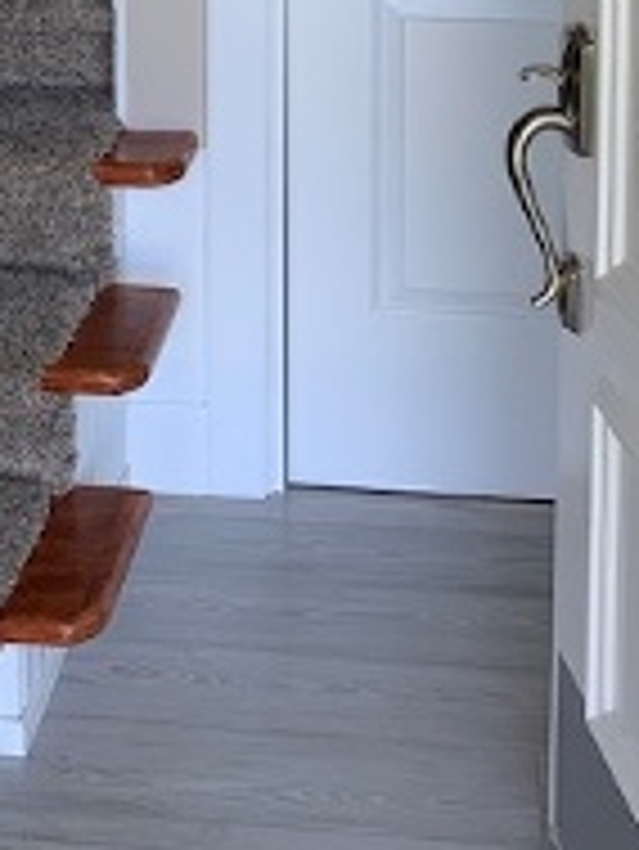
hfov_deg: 22.2
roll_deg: +0.1
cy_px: -184
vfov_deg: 26.0
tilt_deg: -6.3
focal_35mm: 66
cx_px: 243
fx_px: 1623
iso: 40
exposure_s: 1/121
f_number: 1.8
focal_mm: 4.25
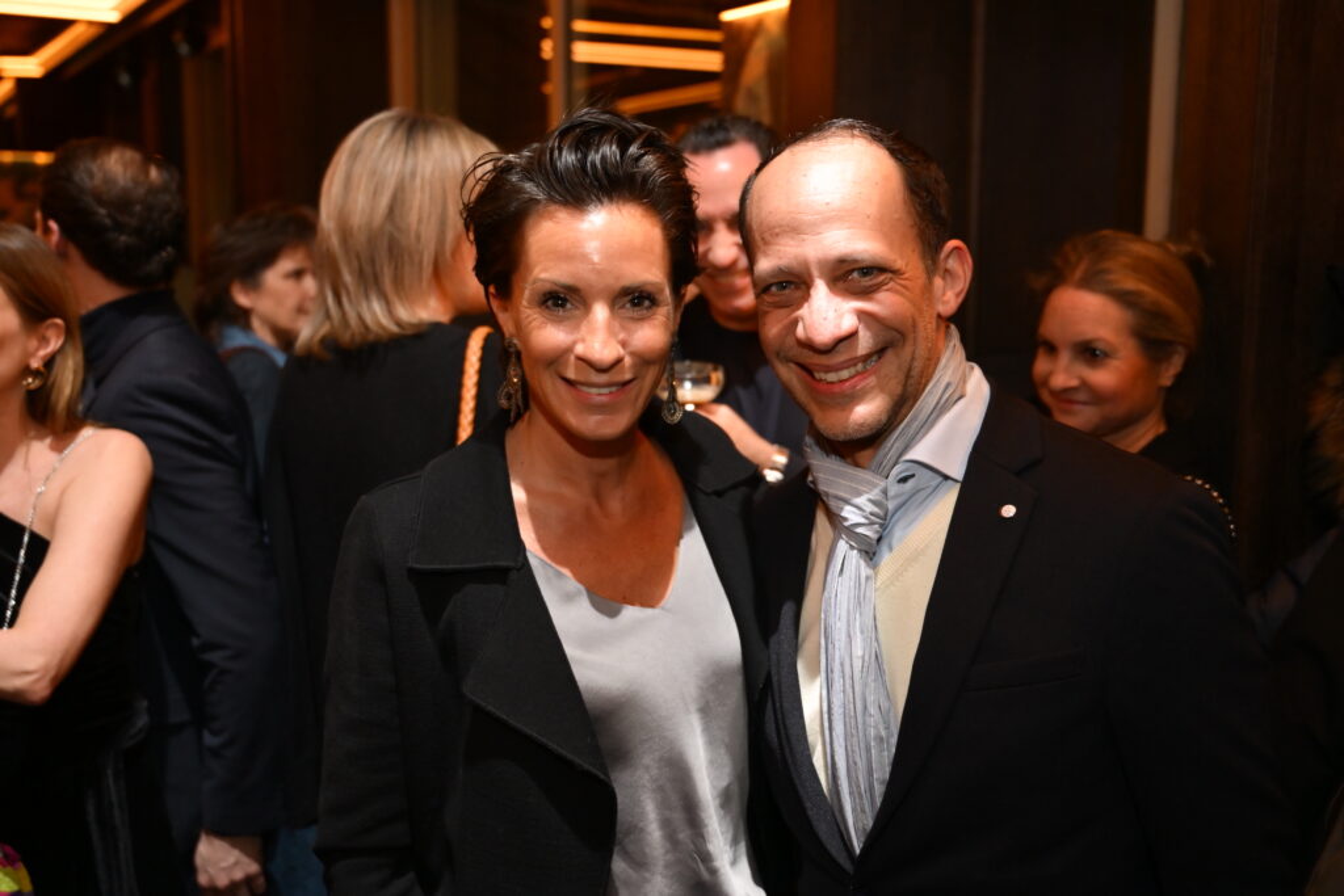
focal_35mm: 39
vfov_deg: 34.2
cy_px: 448
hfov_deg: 49.5
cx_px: 672
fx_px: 1456
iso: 2500
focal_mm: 39
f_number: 4
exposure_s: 1/80
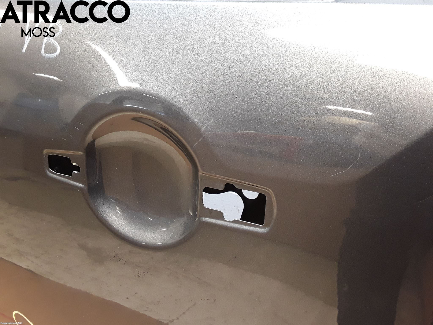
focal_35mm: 28
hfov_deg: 63.4
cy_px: 162
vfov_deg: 49.7
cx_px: 216
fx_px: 350
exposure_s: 1/25
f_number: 1.9
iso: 100
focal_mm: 2.91
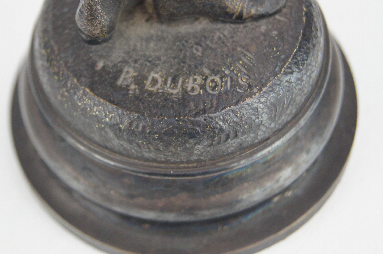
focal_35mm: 102
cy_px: 98
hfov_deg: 20.1
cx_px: 164
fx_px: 1079
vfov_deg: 13.4
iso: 640
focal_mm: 55
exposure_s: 1/160
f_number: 5.6
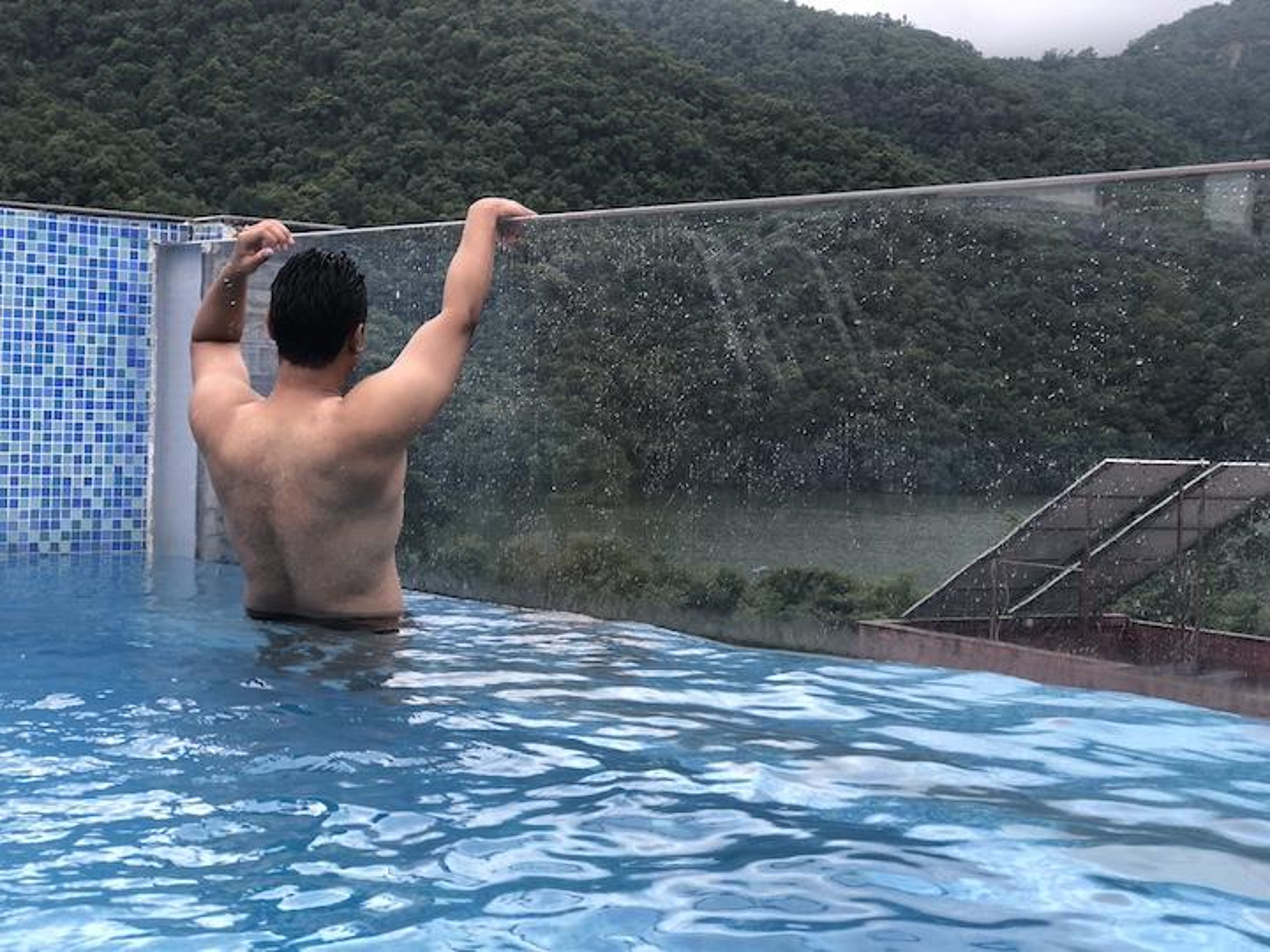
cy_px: 476
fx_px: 2091
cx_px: 635
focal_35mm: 57
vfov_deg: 25.7
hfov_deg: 33.8
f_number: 2.8
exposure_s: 1/120
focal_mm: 6.6
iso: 20
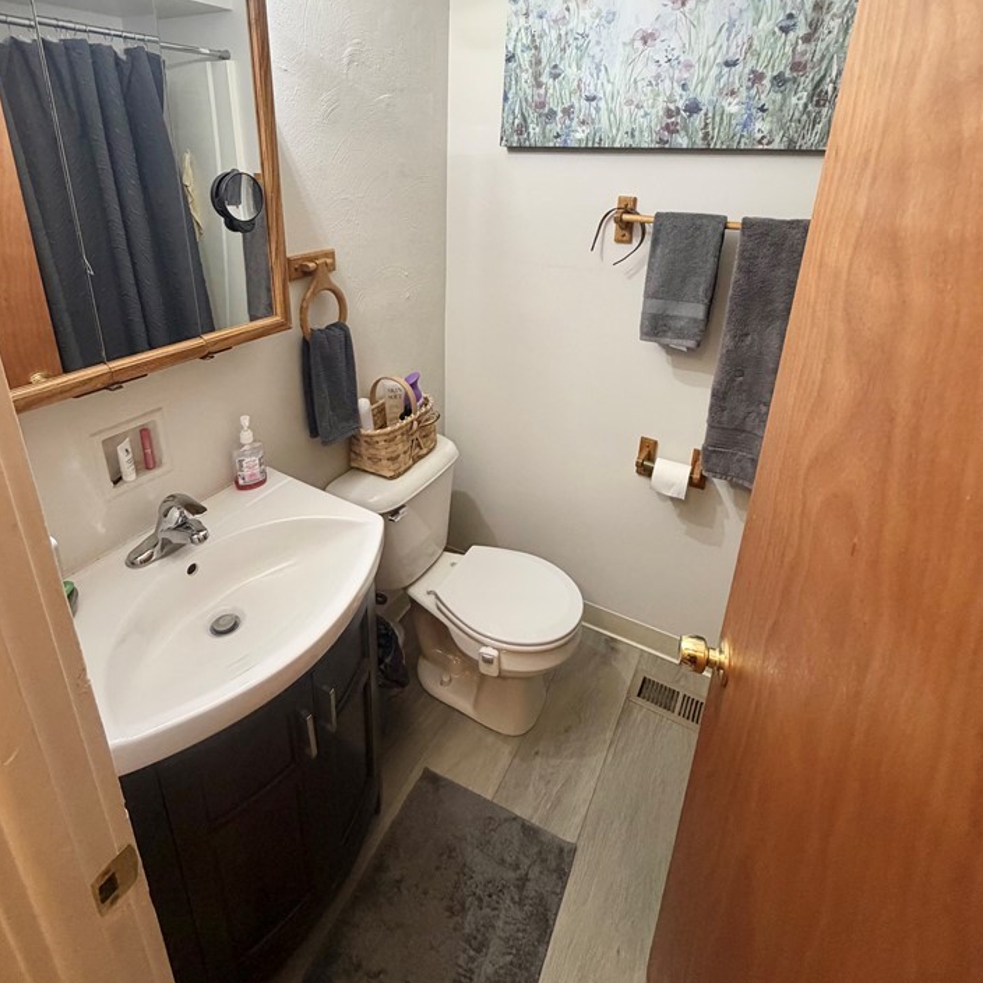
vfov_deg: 79.2
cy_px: 366
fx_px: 578
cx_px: 464
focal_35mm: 18
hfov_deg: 80.6
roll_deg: -1.0
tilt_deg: -19.2
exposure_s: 1/60
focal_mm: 2.22
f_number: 2.2
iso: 250
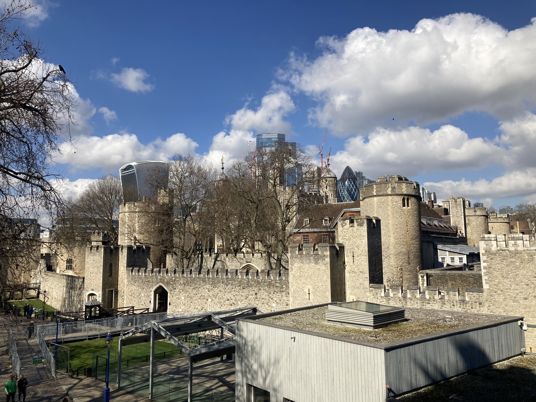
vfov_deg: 49.7
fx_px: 434
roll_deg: -0.3
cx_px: 268
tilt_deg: +8.8
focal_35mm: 28
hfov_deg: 63.4
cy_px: 201
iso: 20
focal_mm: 3.99
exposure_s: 1/3205
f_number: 1.8
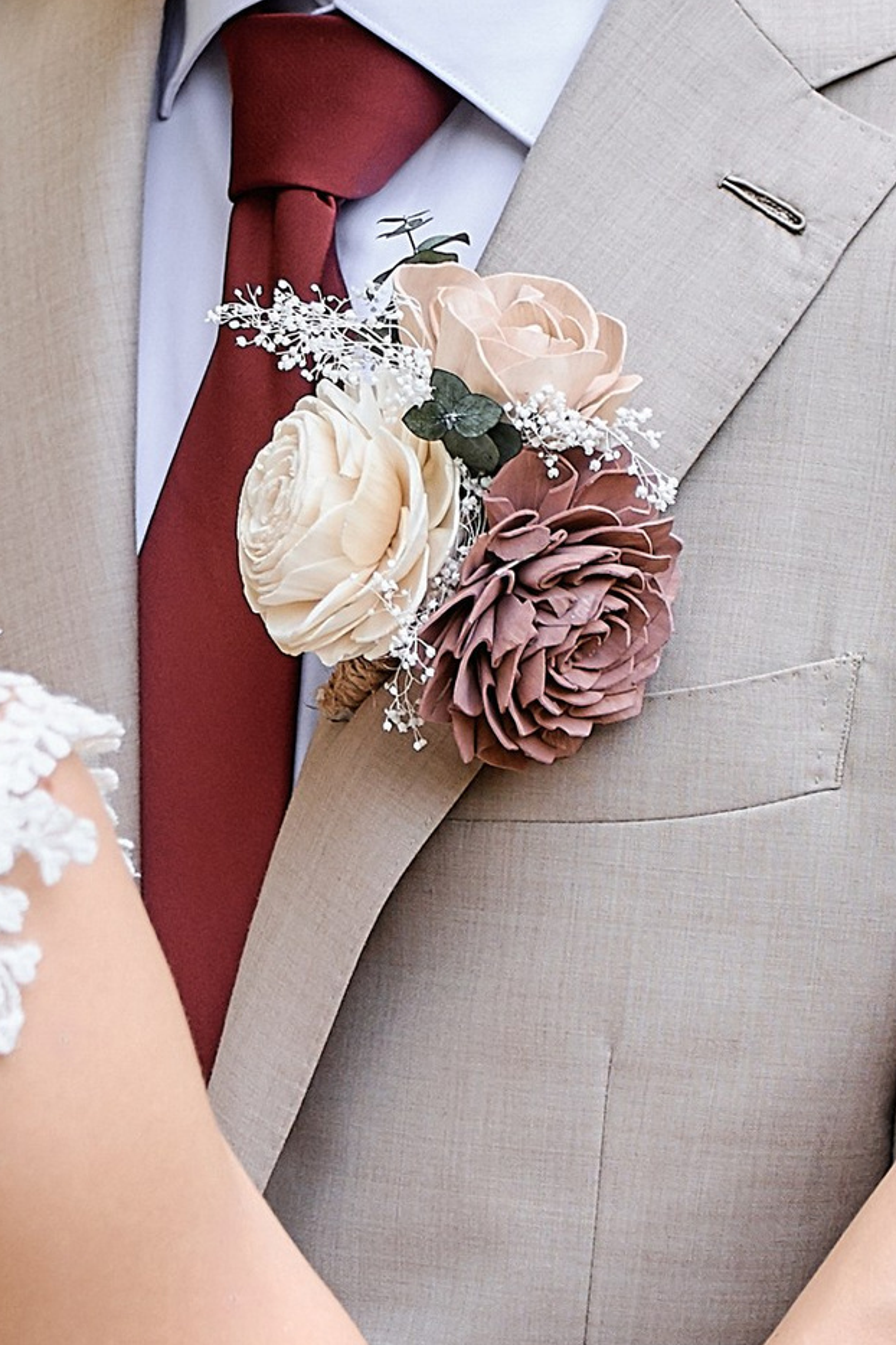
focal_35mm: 210
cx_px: 271
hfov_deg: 6.5
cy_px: 528
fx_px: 7839
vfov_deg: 9.8
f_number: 2.8
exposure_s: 1/400
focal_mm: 51
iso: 500
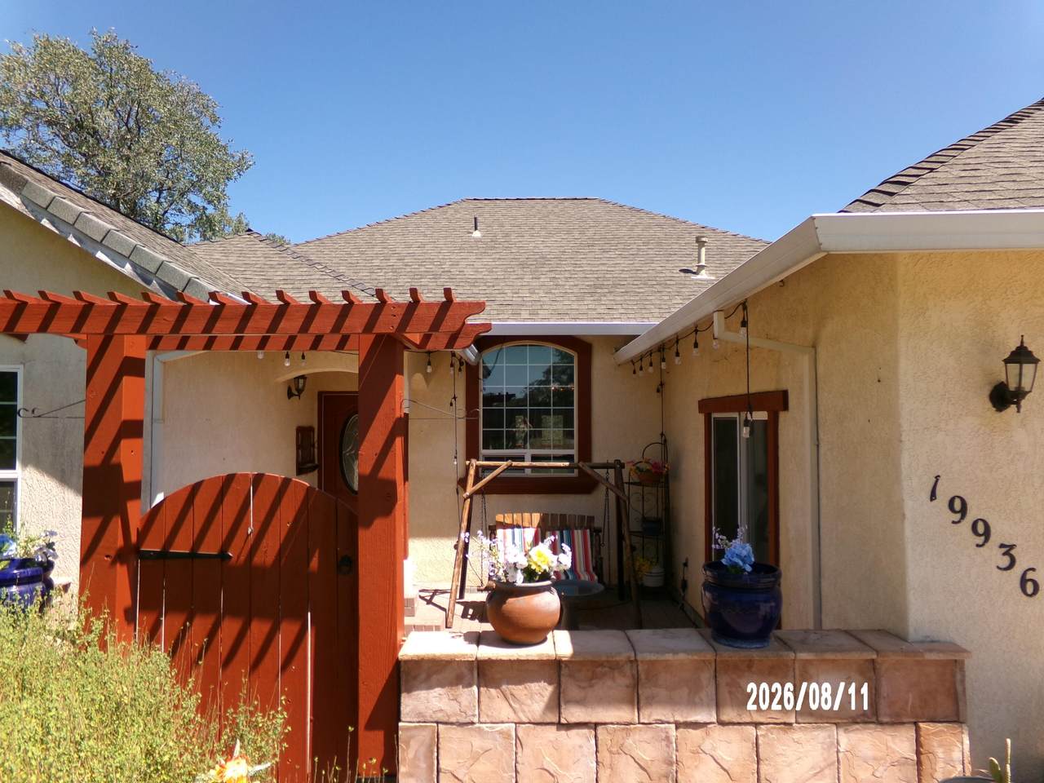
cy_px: 392
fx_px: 724
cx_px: 522
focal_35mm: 24
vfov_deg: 56.8
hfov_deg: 71.6
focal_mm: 4.3
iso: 100
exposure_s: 1/480
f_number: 3.7
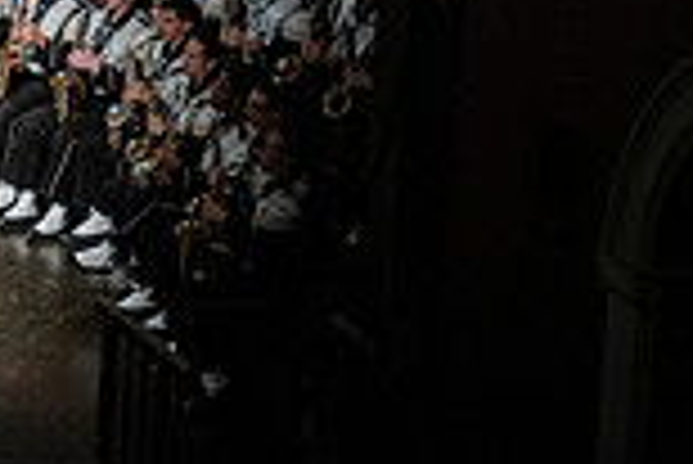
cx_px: -590
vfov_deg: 6.6
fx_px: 3988
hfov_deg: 9.4
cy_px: -205
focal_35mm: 207
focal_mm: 55
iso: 3200
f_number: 2.8
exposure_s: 1/500
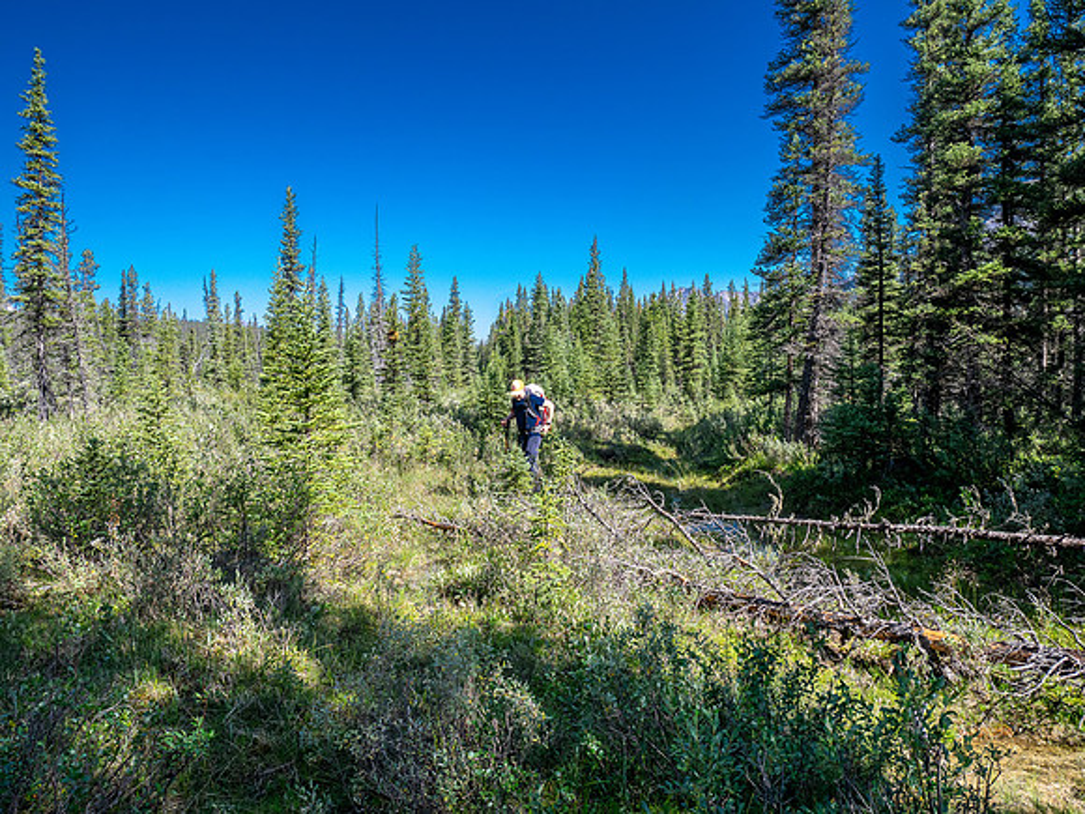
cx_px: 542
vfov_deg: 56.8
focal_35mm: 24
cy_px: 407
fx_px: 752
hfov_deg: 71.6
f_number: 8
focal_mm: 12
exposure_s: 1/160
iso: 200
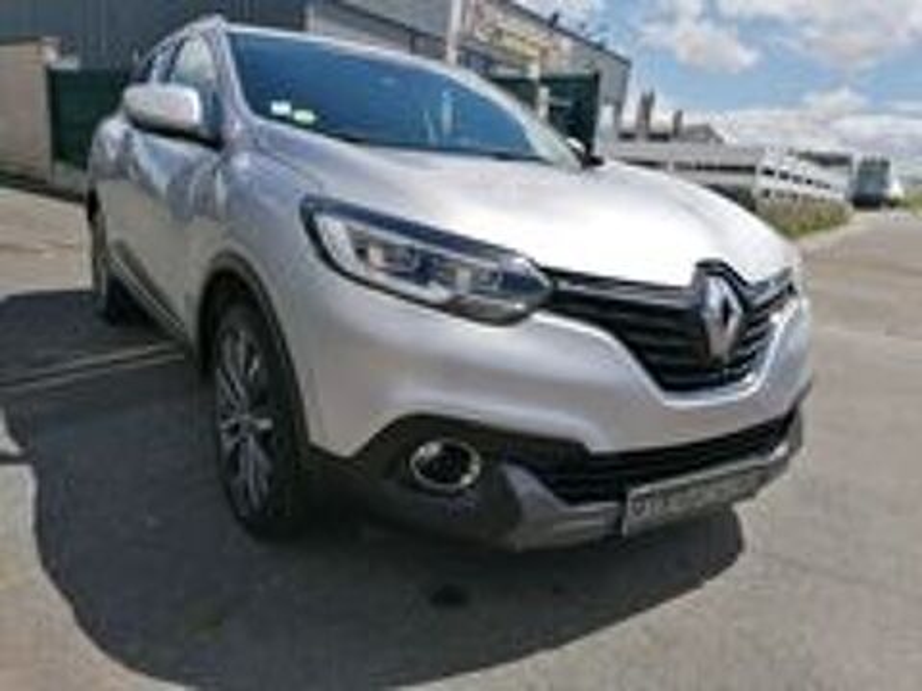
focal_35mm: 27
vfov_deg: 51.4
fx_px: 719
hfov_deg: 65.3
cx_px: 461
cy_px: 346
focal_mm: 4.75
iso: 50
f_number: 1.8
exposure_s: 1/2747
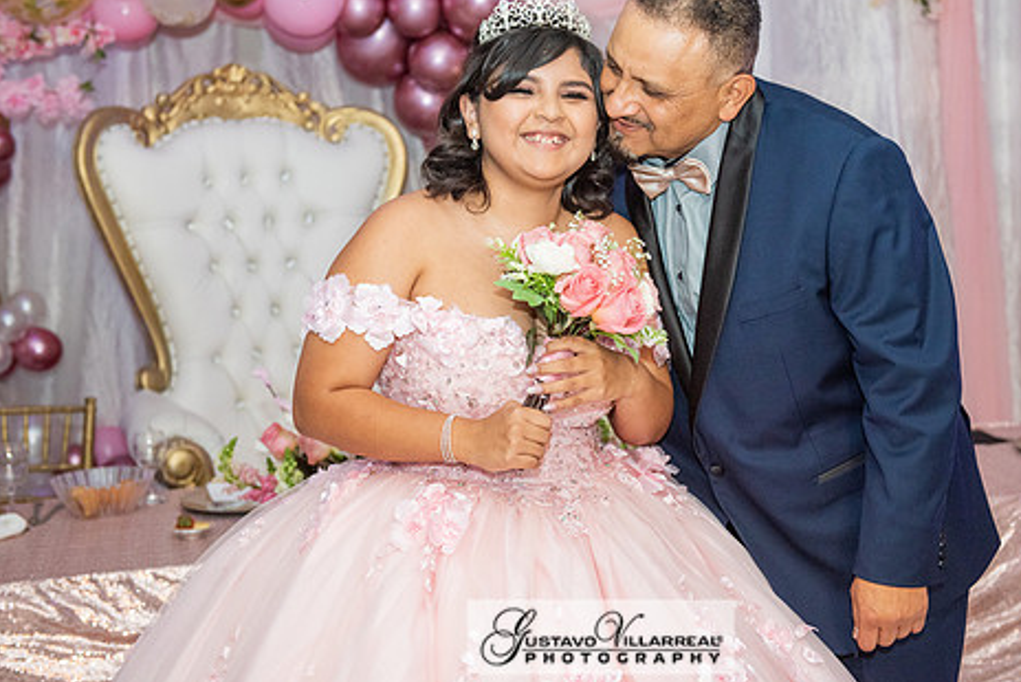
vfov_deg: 22.6
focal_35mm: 60
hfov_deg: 33.3
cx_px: 601
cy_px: 296
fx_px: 1703
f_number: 3.5
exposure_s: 1/160
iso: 1250
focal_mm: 48
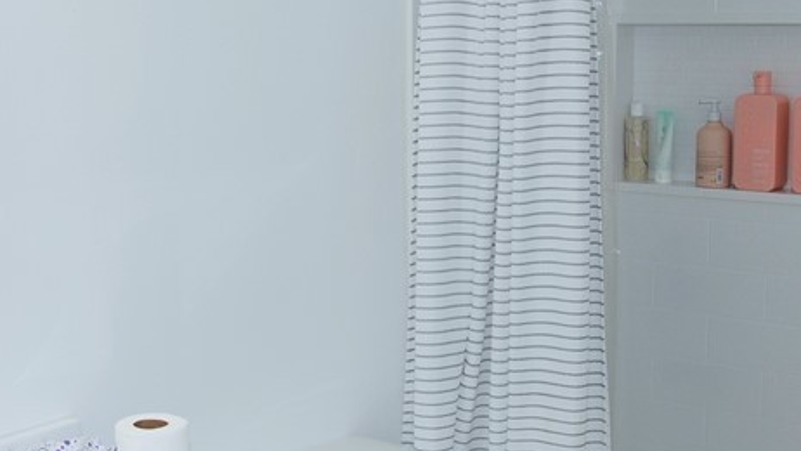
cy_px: 293
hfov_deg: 35.4
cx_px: 341
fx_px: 1253
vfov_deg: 20.3
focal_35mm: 59
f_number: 4
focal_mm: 16
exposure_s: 1/60
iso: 200
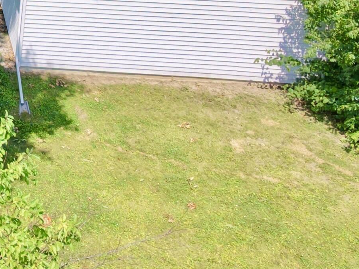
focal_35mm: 53
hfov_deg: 28.0
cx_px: -139
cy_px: -87
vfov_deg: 24.0
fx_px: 550
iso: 100
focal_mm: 3.05
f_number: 2.2
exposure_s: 1/350
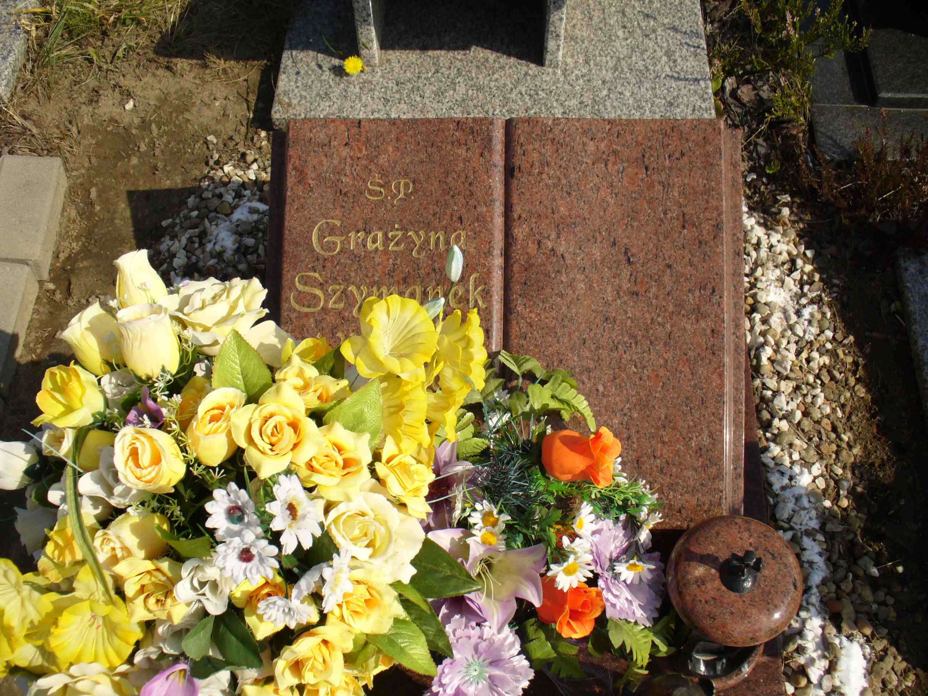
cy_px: 348
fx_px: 992
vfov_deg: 38.7
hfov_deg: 50.1
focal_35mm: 37
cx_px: 464
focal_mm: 6.1
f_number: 5.6
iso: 80
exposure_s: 1/500
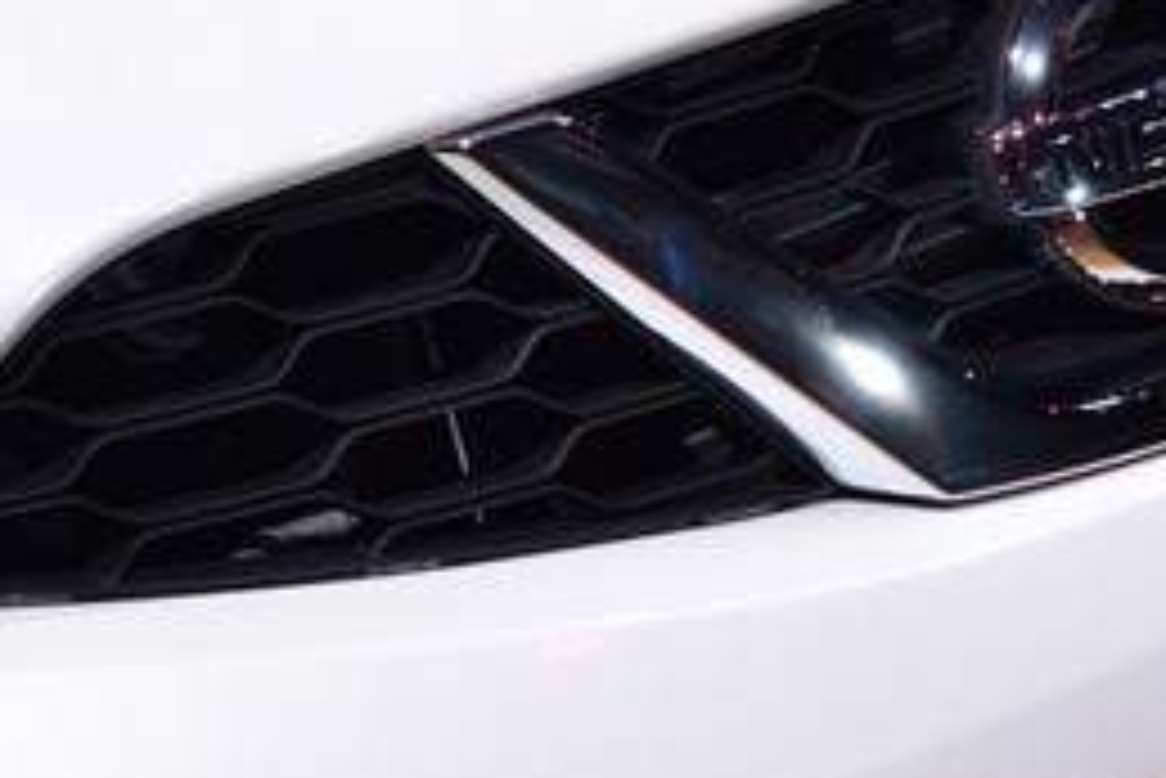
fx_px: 4861
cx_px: 63
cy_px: 1158
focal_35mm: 150
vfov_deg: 8.9
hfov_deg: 13.5
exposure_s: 1/80
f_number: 5.6
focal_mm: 38
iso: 800
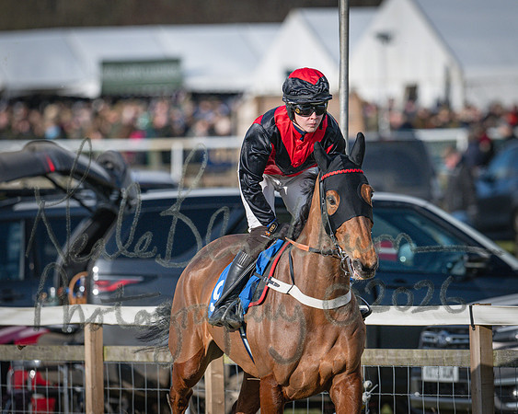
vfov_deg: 2.3
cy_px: 207
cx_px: 259
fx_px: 10360
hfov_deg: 2.9
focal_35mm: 676
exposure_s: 1/3200
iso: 400
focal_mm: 400
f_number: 5
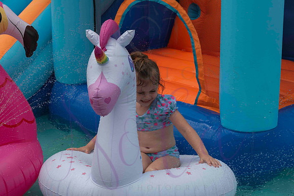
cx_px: 147
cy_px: 98
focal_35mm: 88
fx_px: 715
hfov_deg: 23.2
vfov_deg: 15.6
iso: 800
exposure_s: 1/1000
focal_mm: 85
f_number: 14
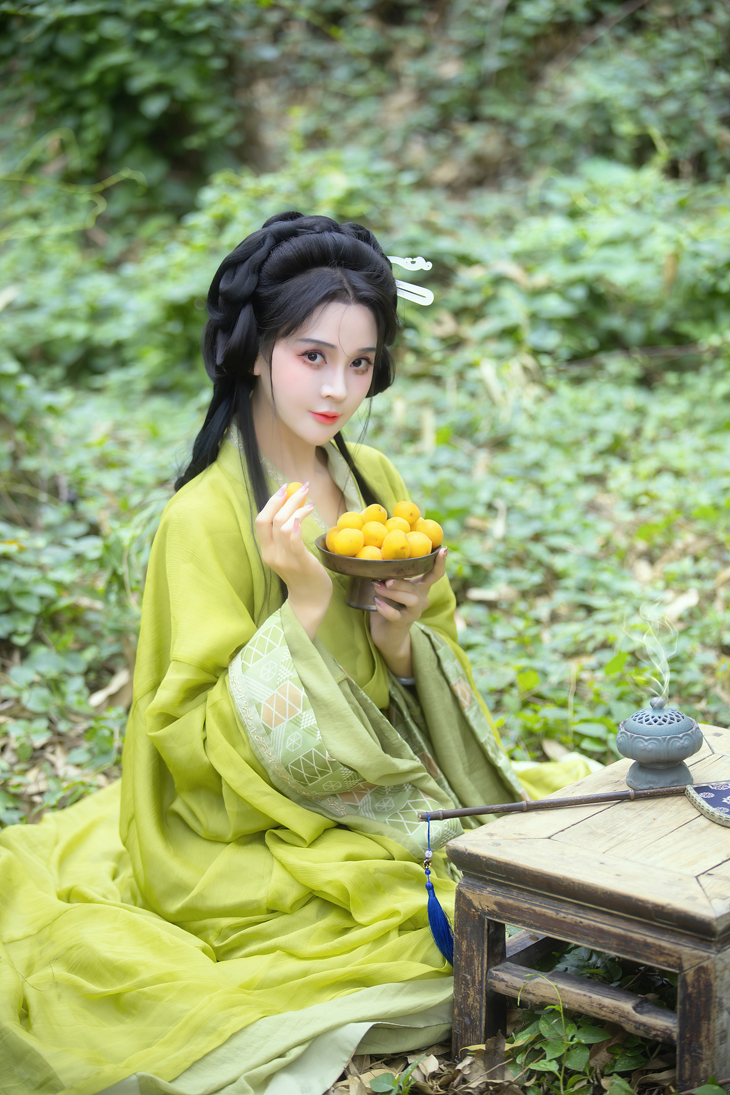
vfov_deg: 20.4
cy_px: 548
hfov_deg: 13.7
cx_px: 365
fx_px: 3041
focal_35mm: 100
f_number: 2.8
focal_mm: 100
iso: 800
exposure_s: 1/500
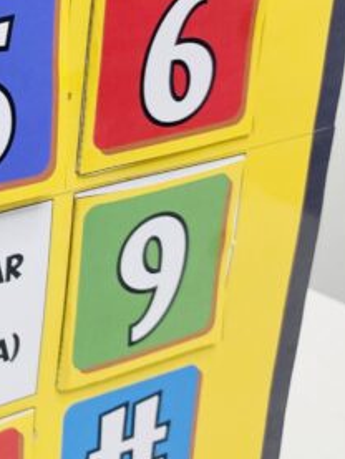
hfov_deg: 14.0
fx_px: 1275
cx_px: -241
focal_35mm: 96
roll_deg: +0.8
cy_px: 89
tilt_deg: -21.4
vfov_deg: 20.2
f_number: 1.8
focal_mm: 4.25
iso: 64
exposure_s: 1/60
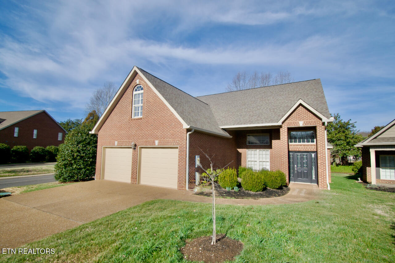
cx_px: 198
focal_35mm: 15
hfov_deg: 100.4
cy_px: 132
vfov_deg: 77.4
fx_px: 165
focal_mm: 10
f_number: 4.5
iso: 200
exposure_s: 1/2000
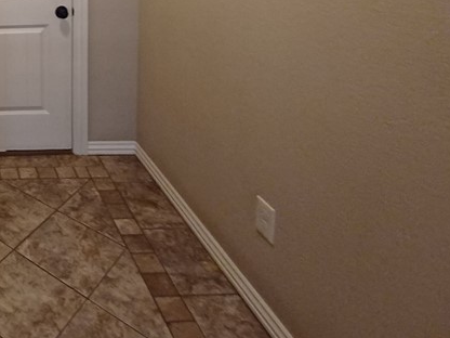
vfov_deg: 36.7
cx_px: -54
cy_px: -41
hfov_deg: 43.1
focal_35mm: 32
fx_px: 416
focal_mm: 1.42
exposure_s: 1/30
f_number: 2.2
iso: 200
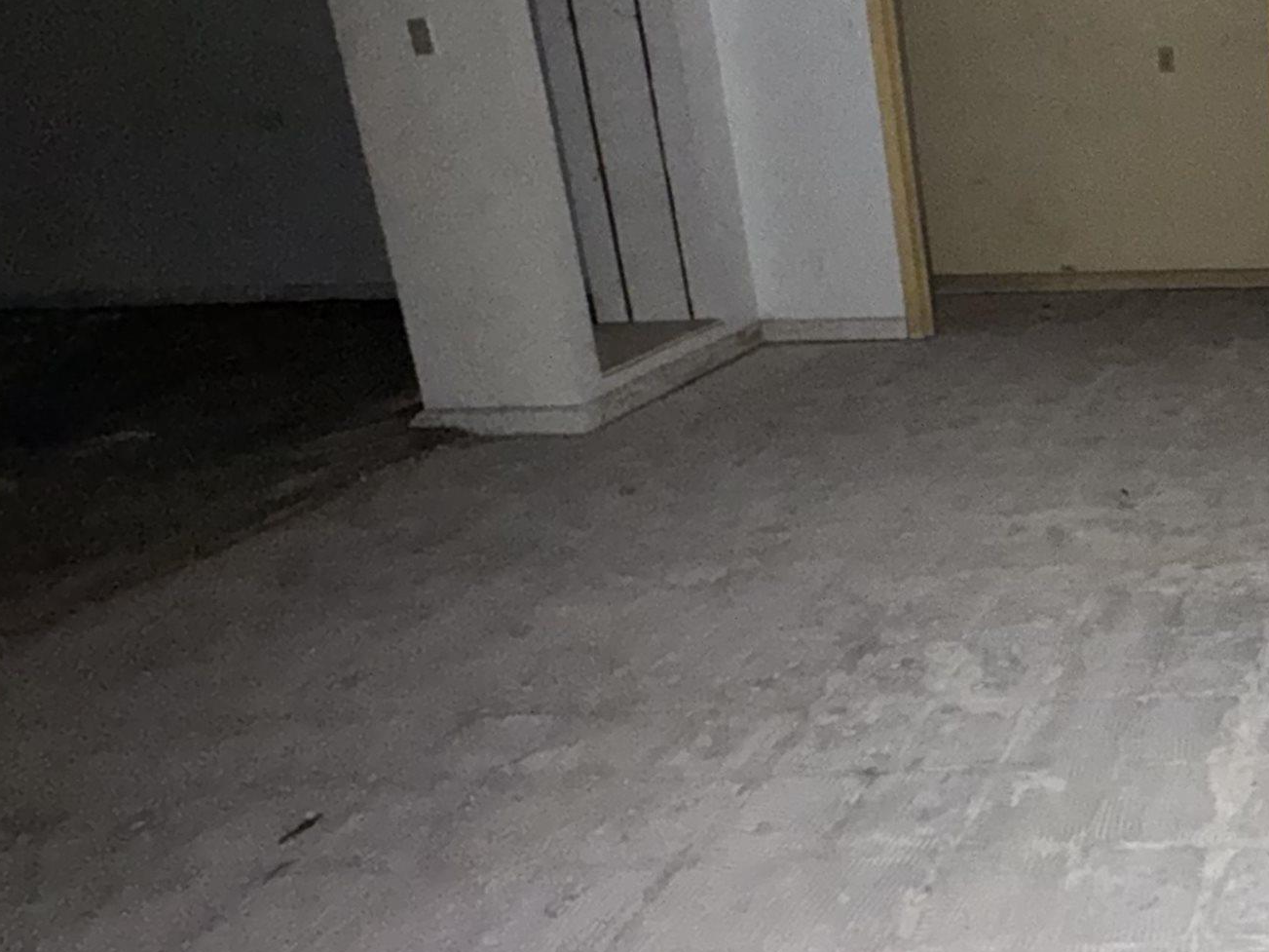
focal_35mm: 33
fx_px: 1210
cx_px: 1474
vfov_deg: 42.1
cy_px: 279
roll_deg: +1.4
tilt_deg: -13.7
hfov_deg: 41.0
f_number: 2.2
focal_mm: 2.22
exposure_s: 1/16
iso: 500
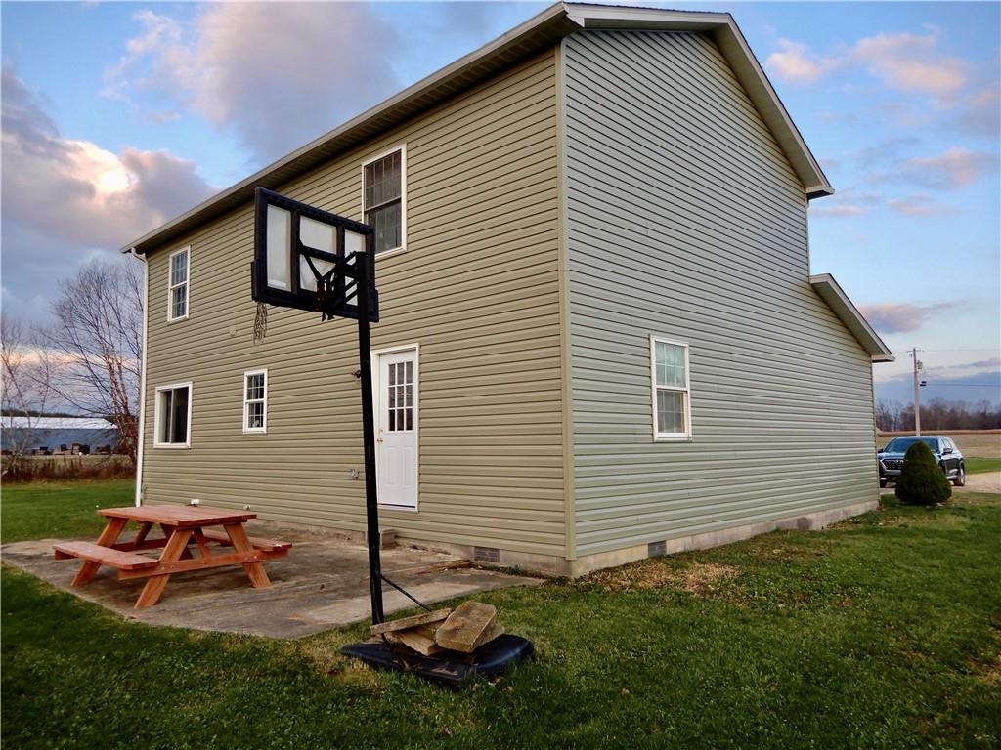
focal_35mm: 24
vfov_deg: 56.8
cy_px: 375
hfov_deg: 71.6
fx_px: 694
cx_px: 500
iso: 80
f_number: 3.4
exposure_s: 1/80
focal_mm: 4.3
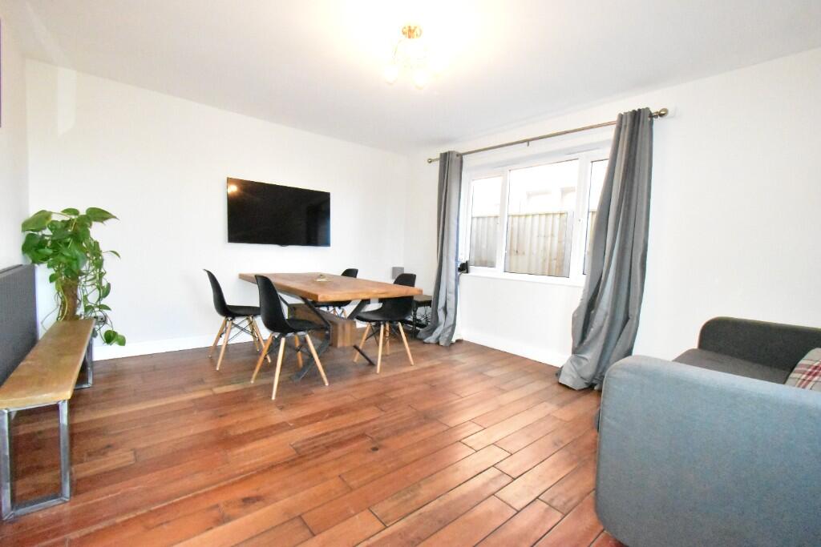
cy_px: 274
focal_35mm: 15
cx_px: 410
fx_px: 342
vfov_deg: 77.3
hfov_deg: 100.4
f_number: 11
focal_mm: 10
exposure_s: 1/200
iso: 25600
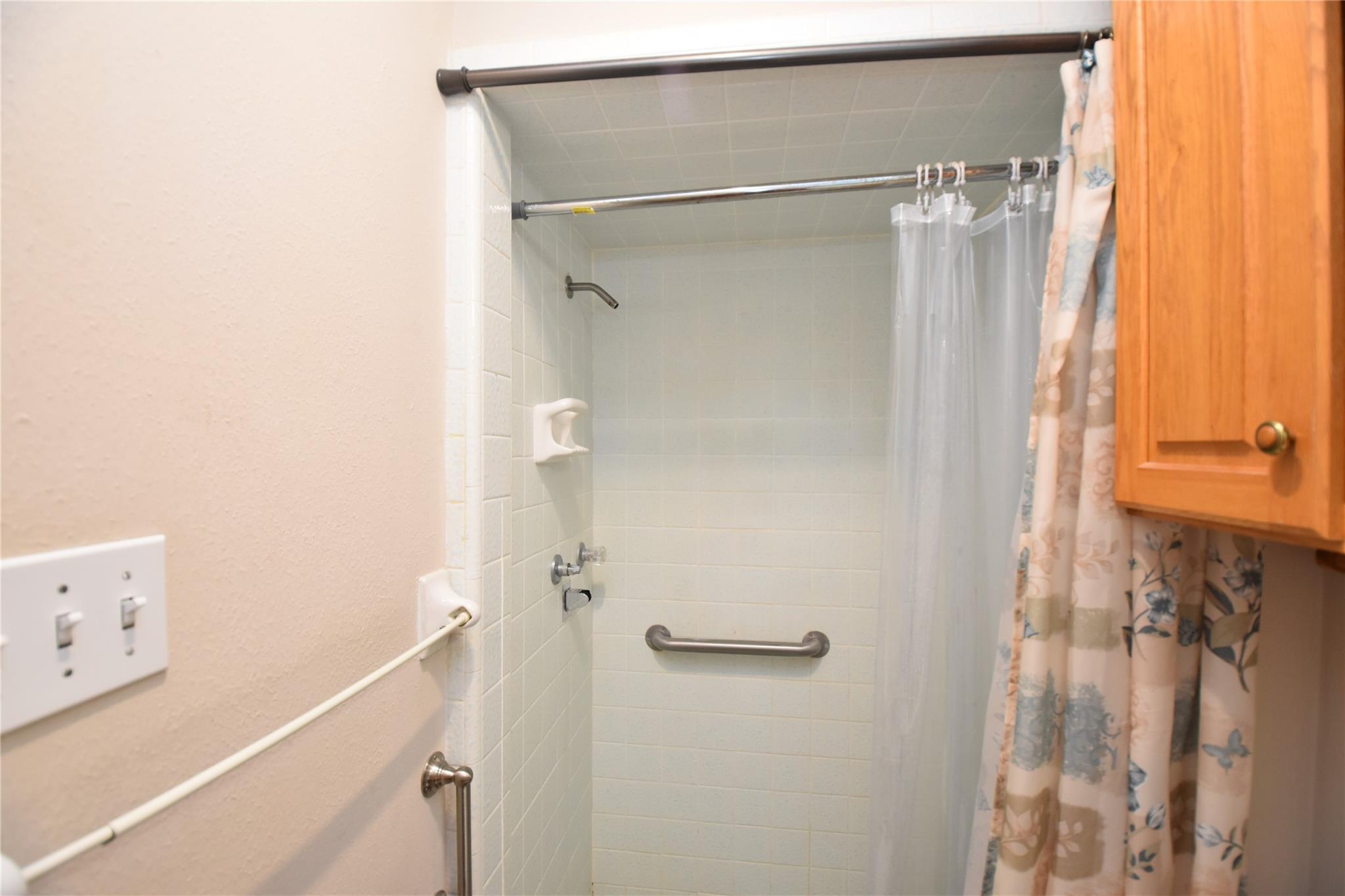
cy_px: 448
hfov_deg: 100.4
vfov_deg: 77.3
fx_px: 560
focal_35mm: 15
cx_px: 672
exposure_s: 1/60
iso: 800
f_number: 4
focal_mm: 10
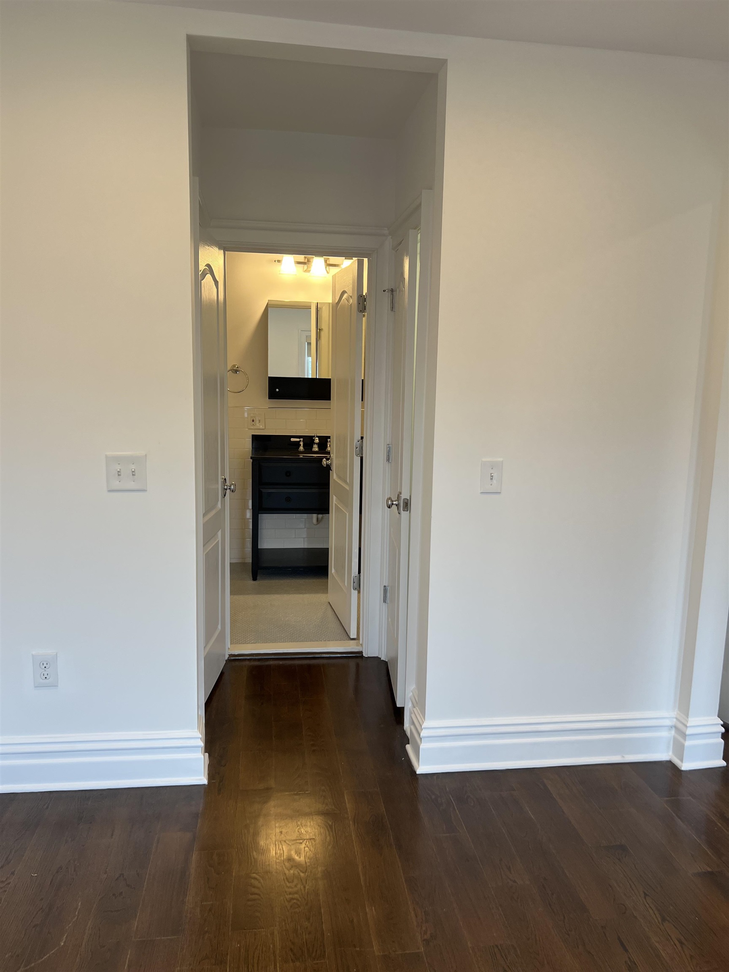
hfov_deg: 53.1
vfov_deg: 67.3
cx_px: 364
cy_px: 486
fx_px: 730
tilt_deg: -5.1
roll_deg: +0.2
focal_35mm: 26
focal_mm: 5.7
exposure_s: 1/120
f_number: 1.5
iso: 80
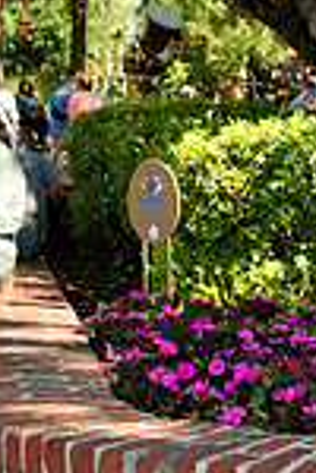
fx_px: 1540
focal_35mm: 117
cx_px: 461
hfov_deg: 11.3
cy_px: 353
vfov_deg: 17.4
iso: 100
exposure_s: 1/125
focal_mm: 26
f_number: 5.6
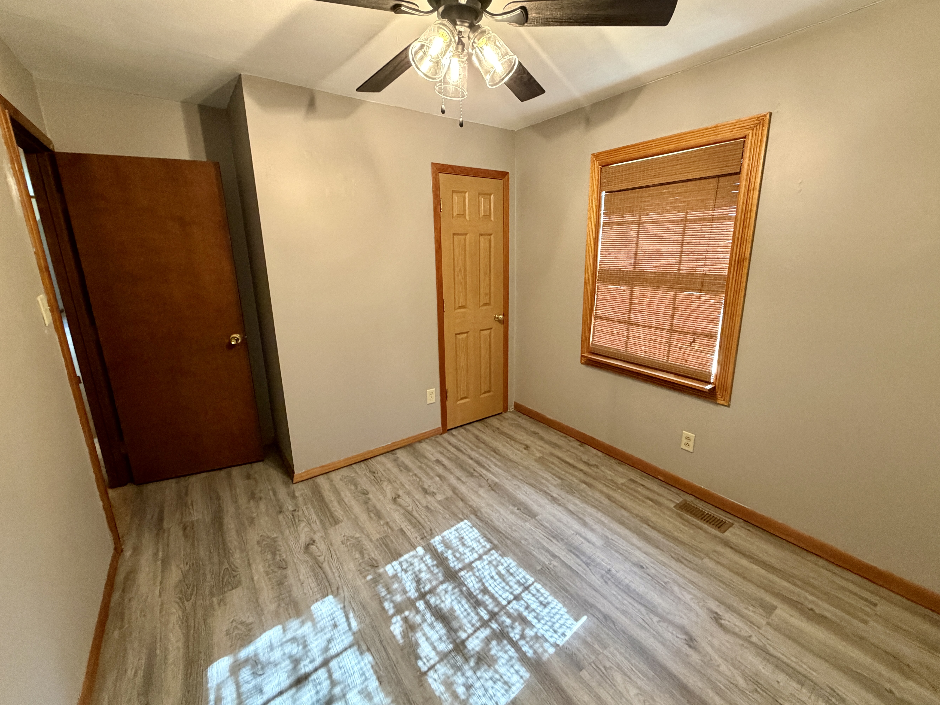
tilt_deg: -14.0
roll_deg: +1.1
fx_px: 407
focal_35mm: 15
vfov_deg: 81.7
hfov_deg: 98.1
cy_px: 344
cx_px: 483
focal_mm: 2.22
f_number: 2.2
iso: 500
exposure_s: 1/60
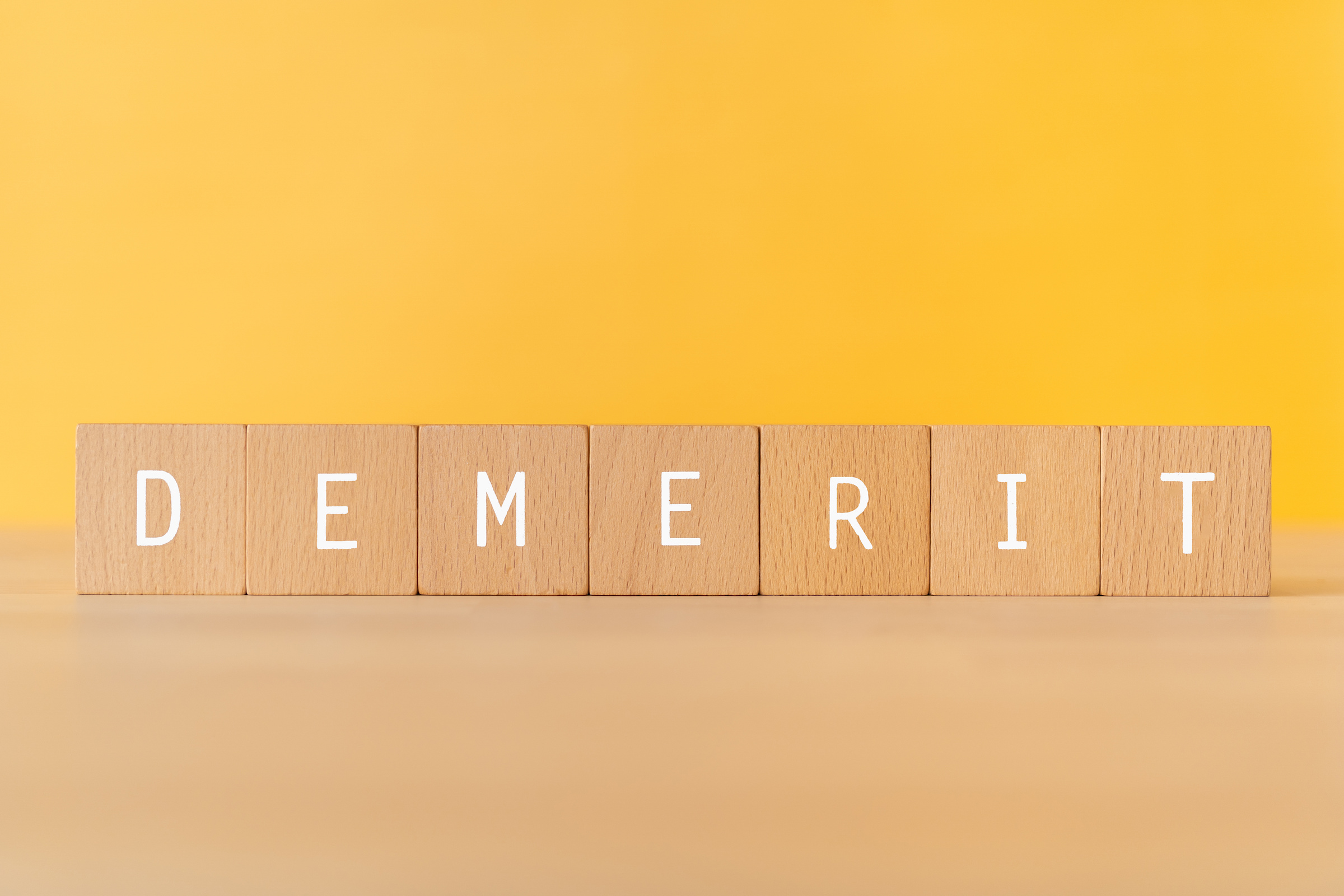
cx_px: 672
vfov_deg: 27.0
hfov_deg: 39.6
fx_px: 1867
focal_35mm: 50
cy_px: 448
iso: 100
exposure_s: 1/60
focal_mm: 50
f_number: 2.8
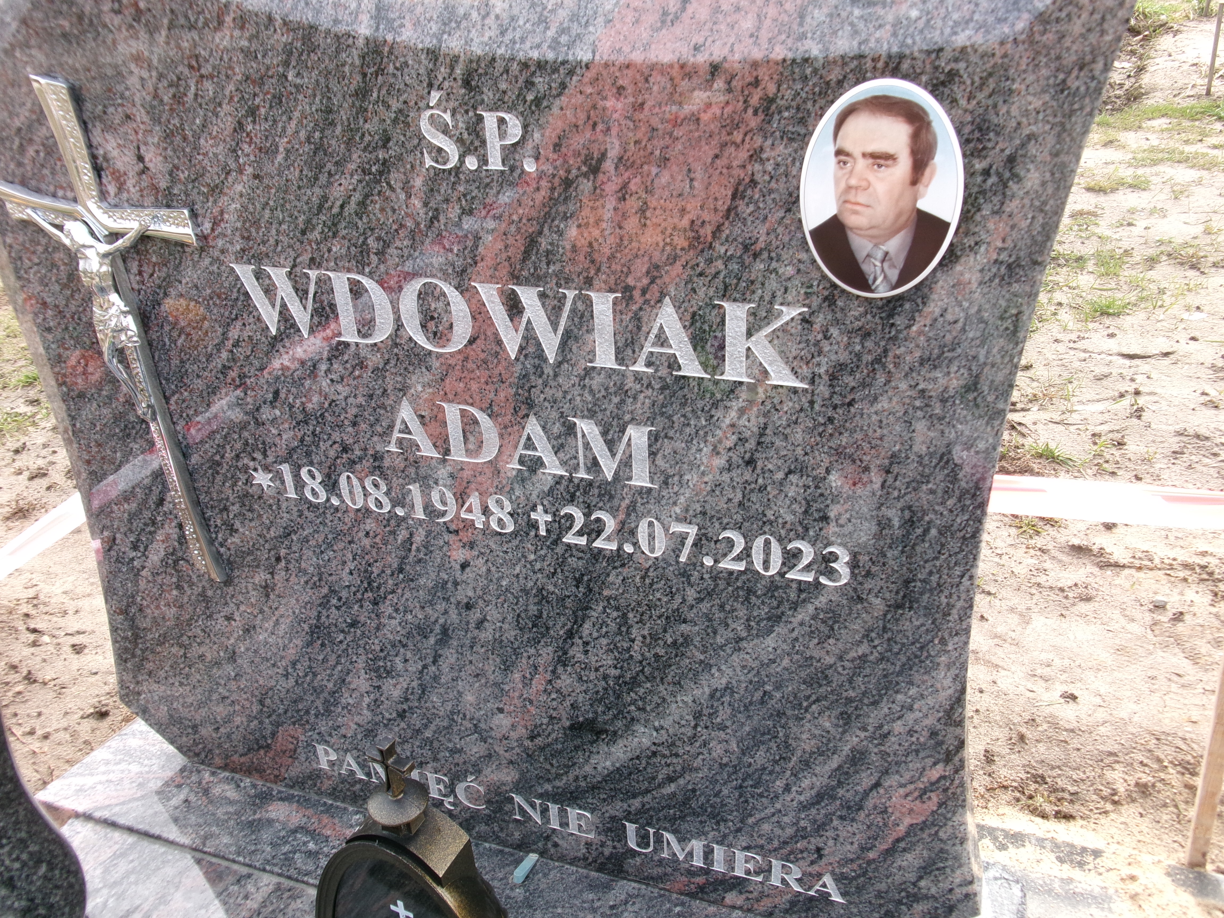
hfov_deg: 63.4
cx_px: 612
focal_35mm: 28
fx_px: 990
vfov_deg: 49.7
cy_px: 459
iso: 100
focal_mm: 5.1
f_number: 3.9
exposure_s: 1/150
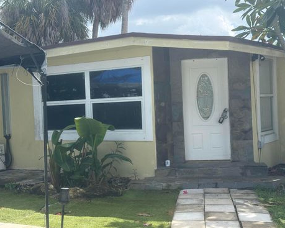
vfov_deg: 29.7
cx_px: 140
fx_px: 430
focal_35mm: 51
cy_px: 113
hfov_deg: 36.7
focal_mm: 6.76
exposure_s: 1/3226
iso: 100
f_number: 1.78
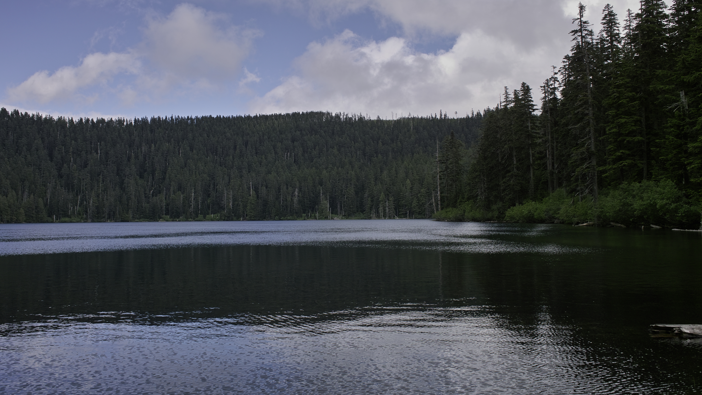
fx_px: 558
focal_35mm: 30
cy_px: 171
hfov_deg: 64.3
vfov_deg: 38.9
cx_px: 347
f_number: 7.1
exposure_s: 1/125
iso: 100
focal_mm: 16.6
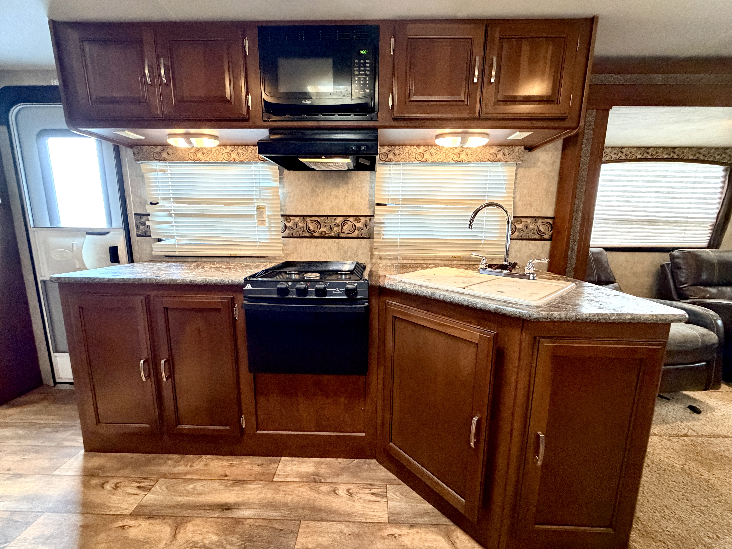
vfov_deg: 85.7
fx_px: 296
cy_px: 274
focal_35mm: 14
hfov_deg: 102.1
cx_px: 366
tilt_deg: -9.6
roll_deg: -0.4
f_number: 2.2
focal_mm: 2.22
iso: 640
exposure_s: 1/60
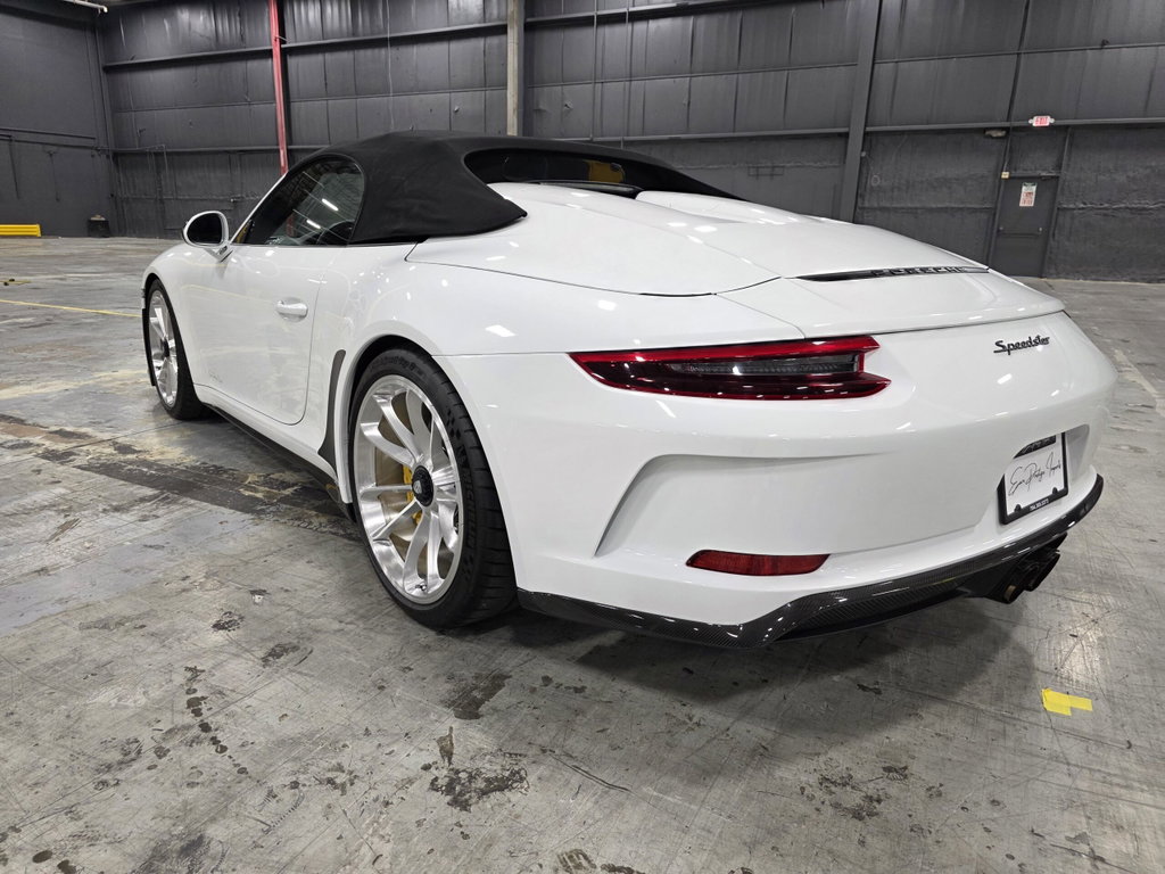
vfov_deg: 58.9
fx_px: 774
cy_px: 437
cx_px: 582
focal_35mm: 23
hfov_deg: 73.9
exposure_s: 1/120
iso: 250
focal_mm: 6.3
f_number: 1.7
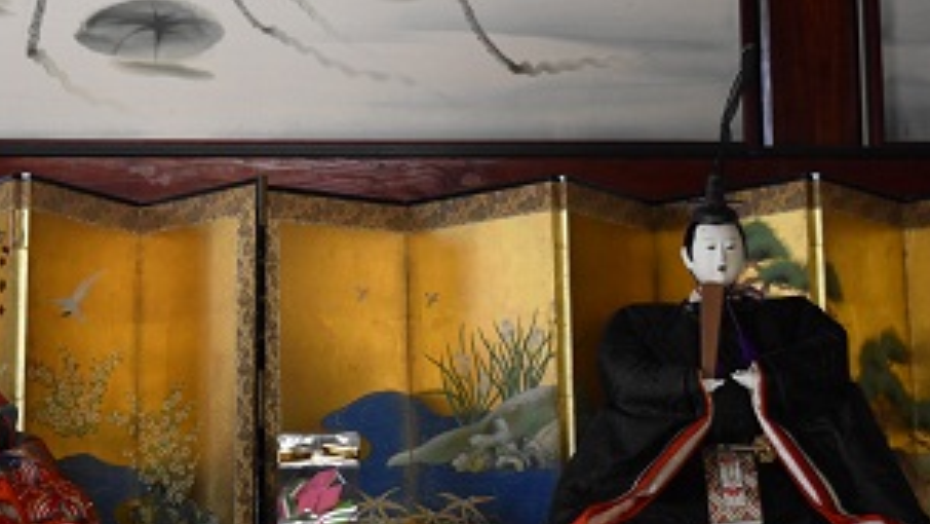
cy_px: 262
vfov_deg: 13.6
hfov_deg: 23.7
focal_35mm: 89
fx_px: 2195
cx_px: 271
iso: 2200
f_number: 4.8
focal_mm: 38
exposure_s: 1/60
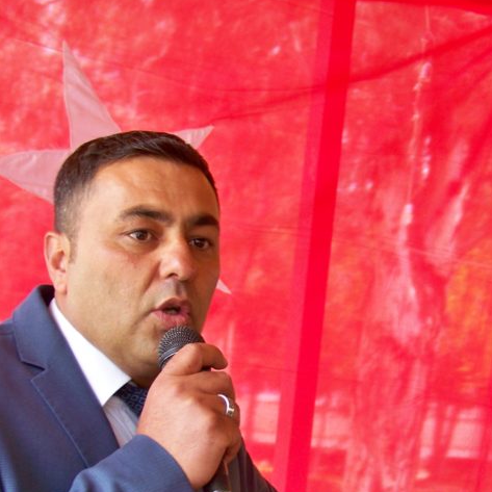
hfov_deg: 19.7
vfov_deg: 19.6
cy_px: 371
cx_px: 315
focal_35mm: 88
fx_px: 1415
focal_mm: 9.36
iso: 64
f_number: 3.2
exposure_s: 1/40
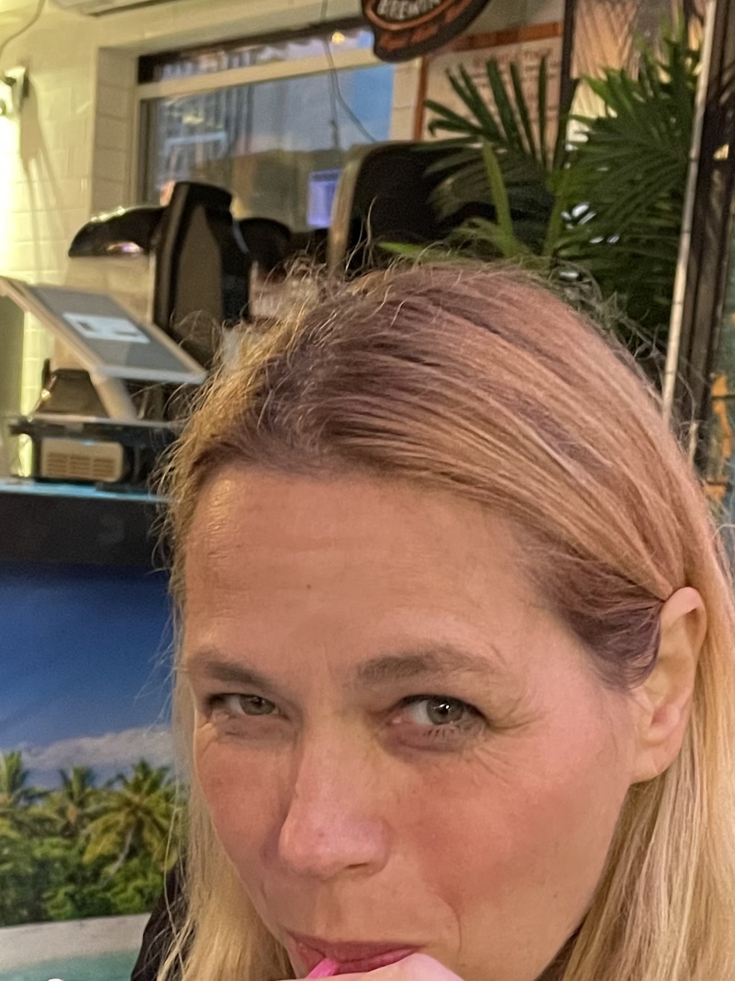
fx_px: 1898
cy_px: 871
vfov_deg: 28.0
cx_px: 363
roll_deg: -3.3
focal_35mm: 67
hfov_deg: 21.9
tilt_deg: -11.2
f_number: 1.6
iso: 640
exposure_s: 1/25
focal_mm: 4.2
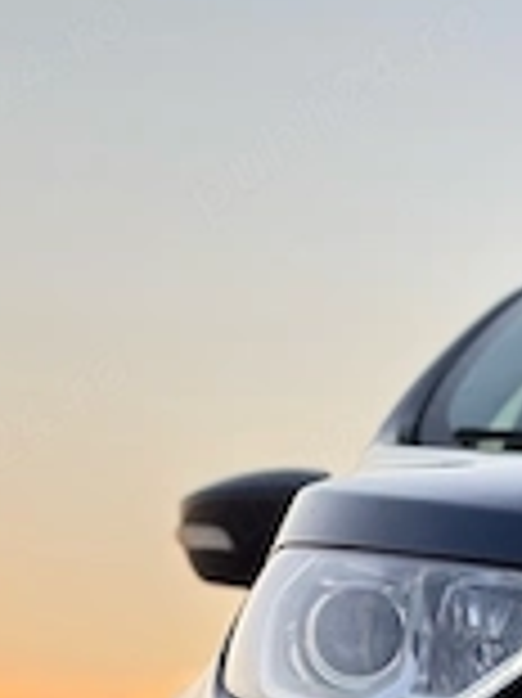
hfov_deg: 11.0
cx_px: 423
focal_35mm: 134
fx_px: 2698
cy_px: 865
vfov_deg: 14.2
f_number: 1.6
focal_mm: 5.96
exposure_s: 1/333
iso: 40
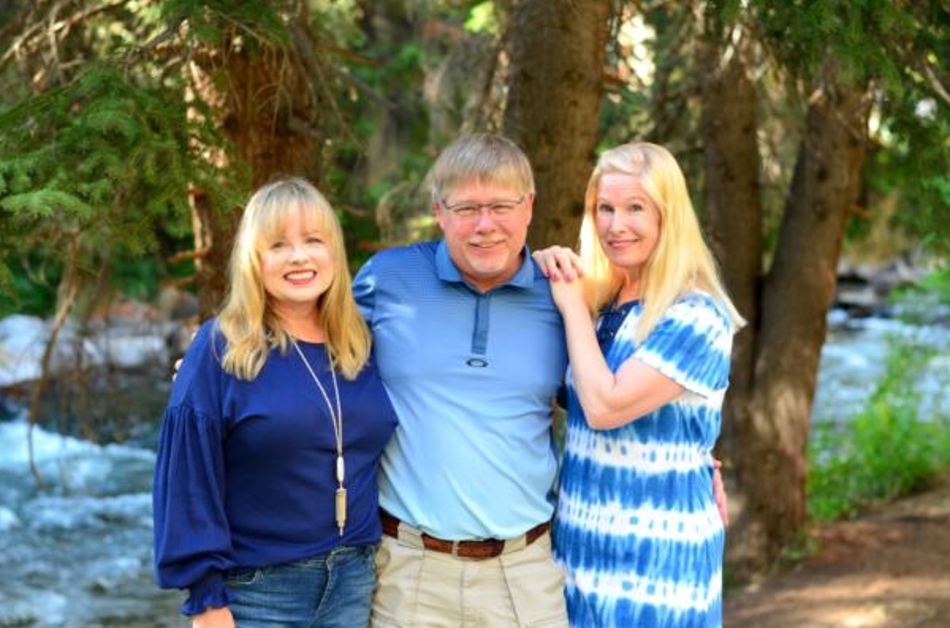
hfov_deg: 25.4
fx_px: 2106
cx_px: 470
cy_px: 311
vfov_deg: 17.0
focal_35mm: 80
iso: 100
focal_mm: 50
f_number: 2.8
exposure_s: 1/80
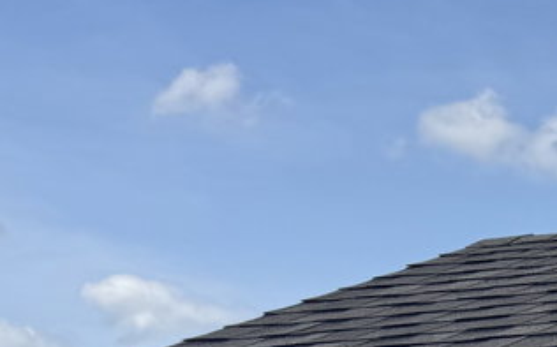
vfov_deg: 9.4
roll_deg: -0.4
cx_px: 1058
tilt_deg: -0.2
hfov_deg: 14.0
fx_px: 1957
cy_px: 712
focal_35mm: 129
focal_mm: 6.76
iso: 80
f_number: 1.78
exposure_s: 1/4950
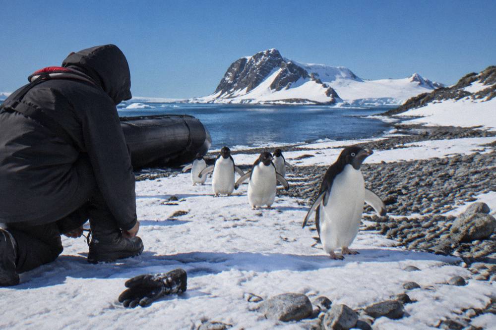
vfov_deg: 33.4
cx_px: 248
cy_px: 165
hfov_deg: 48.5
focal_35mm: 40
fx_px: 551
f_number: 5.6
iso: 500
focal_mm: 40
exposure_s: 1/800
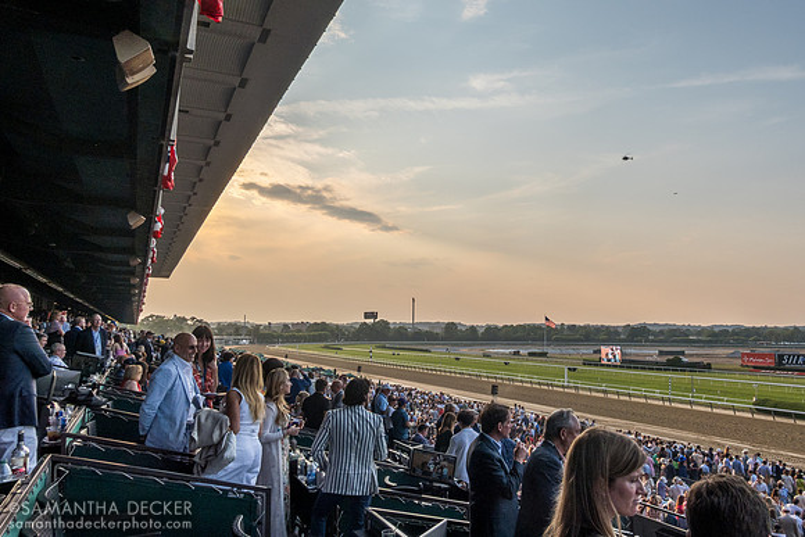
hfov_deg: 62.0
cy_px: 278
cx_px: 459
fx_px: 667
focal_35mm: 30
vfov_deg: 43.9
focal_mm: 9
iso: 100
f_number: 10
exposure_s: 1/100
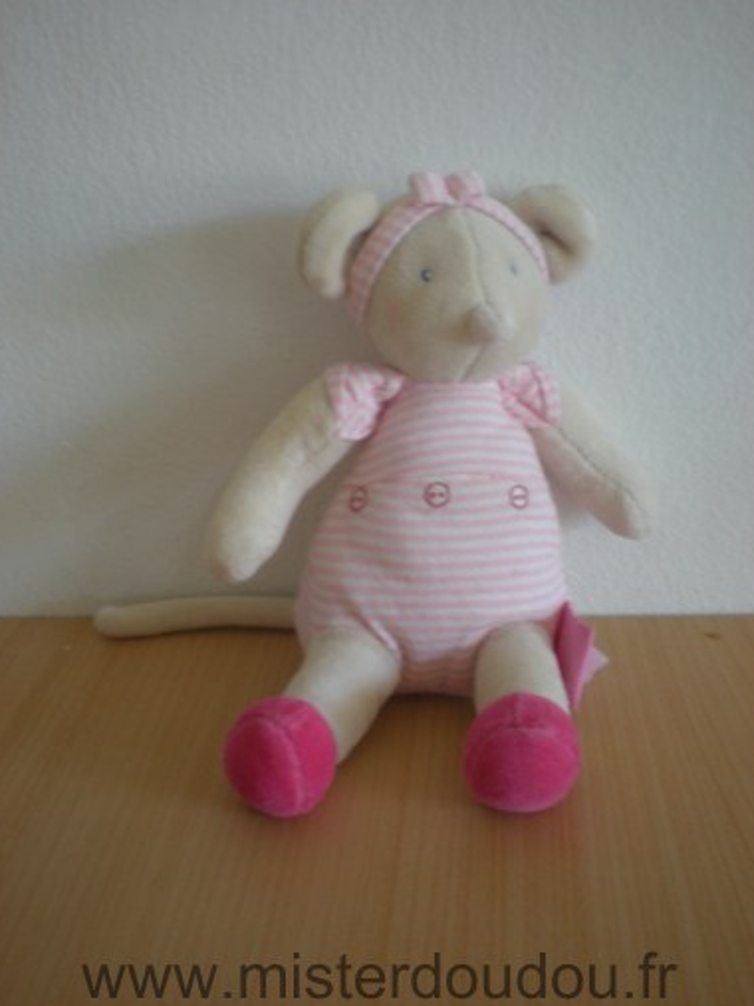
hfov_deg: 36.8
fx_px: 1133
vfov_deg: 47.9
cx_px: 377
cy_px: 500
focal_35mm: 39
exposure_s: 1/9
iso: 64
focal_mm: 6.3
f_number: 3.1
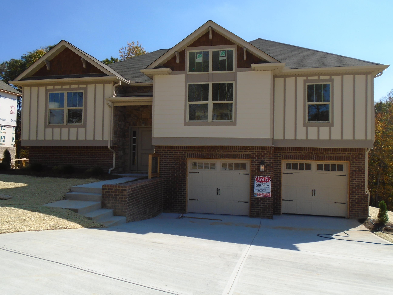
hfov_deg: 67.3
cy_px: 148
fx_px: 295
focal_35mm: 26
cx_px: 196
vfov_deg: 53.1
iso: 100
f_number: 3.2
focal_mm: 4.6
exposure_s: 1/1000
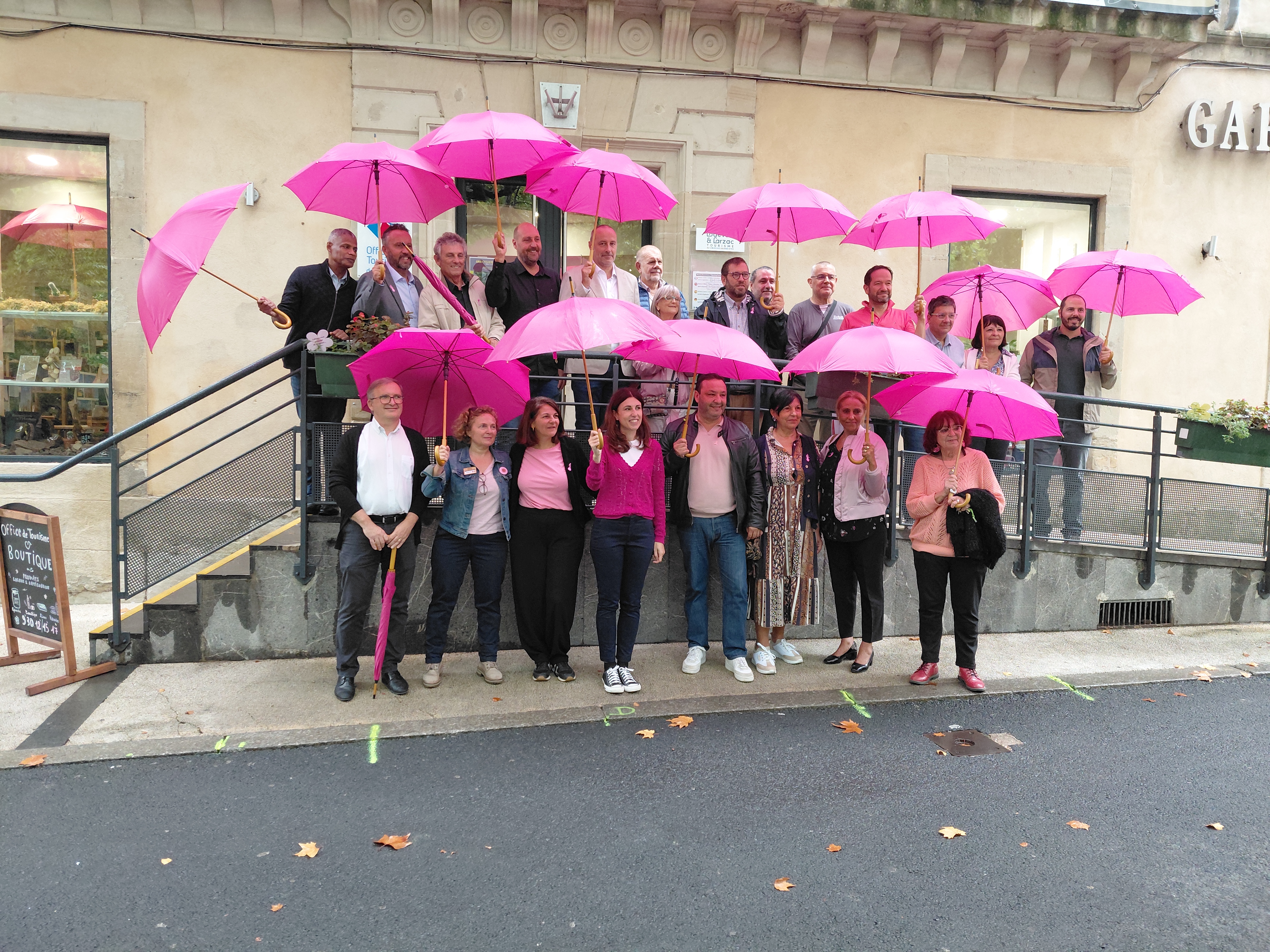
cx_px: 635
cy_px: 476
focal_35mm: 25
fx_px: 917
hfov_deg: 69.4
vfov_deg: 54.9
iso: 160
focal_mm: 4.69
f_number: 1.8
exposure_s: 1/100
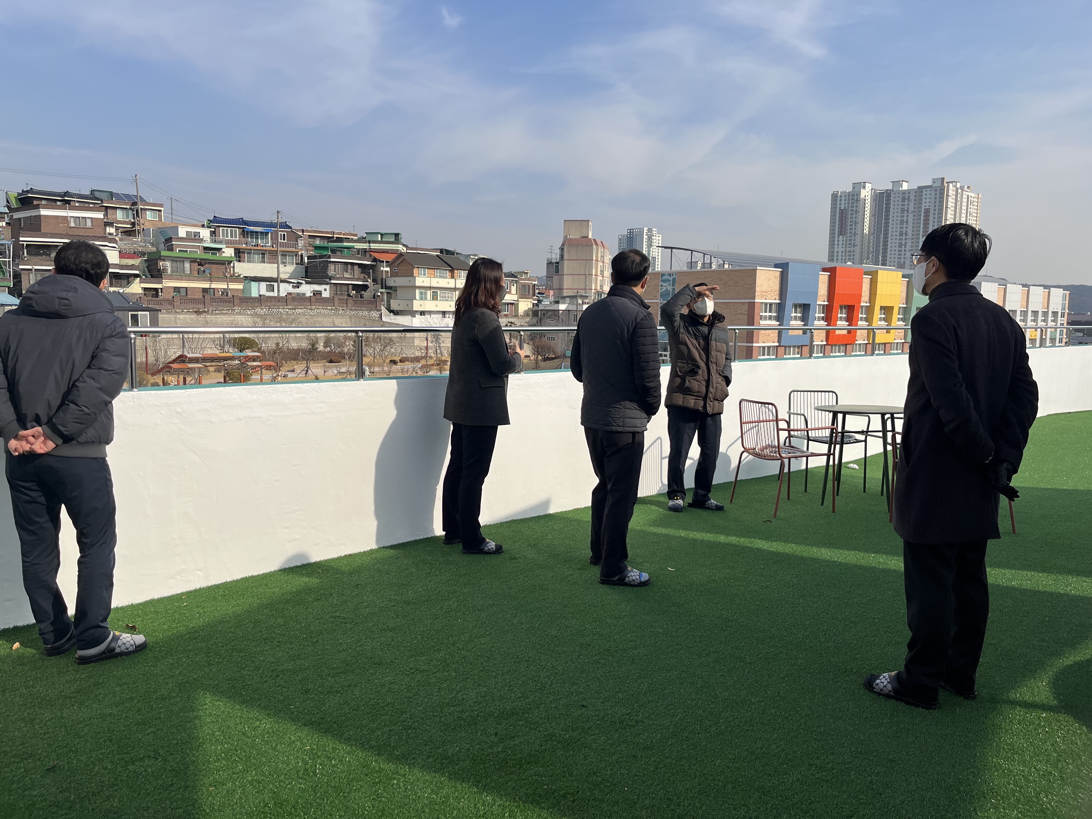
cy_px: 410
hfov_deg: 67.3
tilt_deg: -6.3
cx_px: 546
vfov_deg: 53.1
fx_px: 820
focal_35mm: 26
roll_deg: -1.1
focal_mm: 5.1
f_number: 1.6
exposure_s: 1/3623
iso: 50
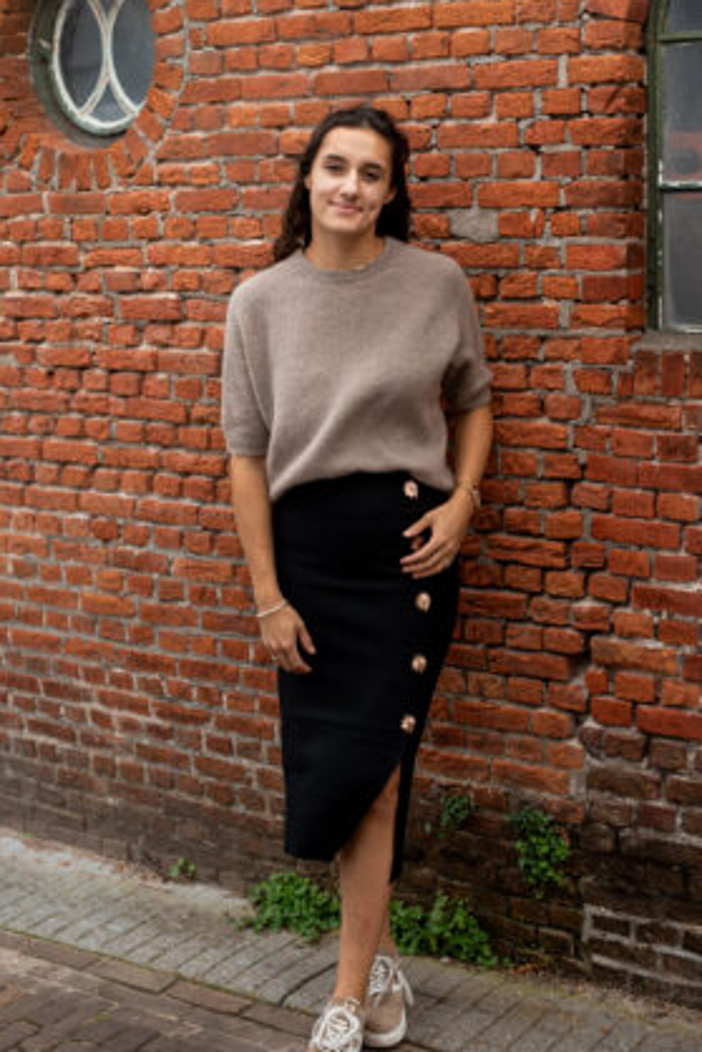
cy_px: 502
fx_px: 1695
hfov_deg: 23.4
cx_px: 345
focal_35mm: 58
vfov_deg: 34.5
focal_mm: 50
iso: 160
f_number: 2.5
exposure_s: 1/800
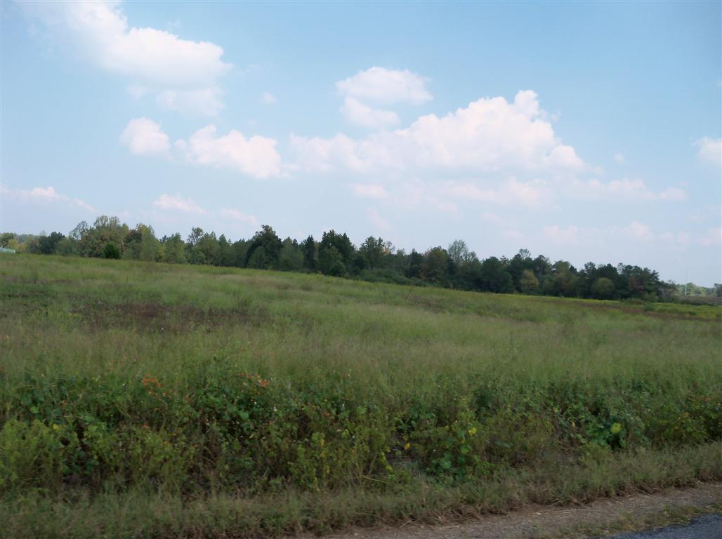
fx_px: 729
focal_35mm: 35
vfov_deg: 40.6
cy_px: 270
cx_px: 361
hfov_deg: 52.7
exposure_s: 1/500
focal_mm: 6.2
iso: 80
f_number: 3.5
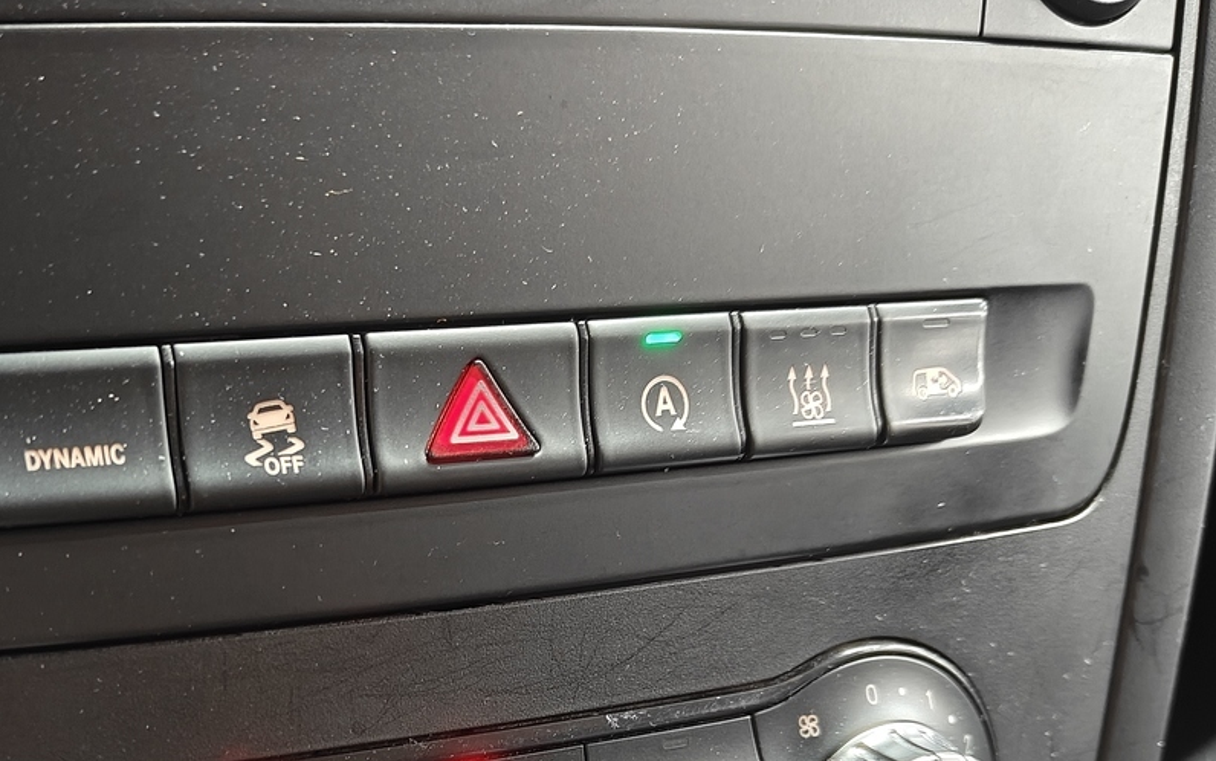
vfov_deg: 26.7
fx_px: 1525
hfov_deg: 42.2
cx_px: 315
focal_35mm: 46
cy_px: 740
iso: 1600
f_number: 1.8
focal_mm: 5.59
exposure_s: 1/20
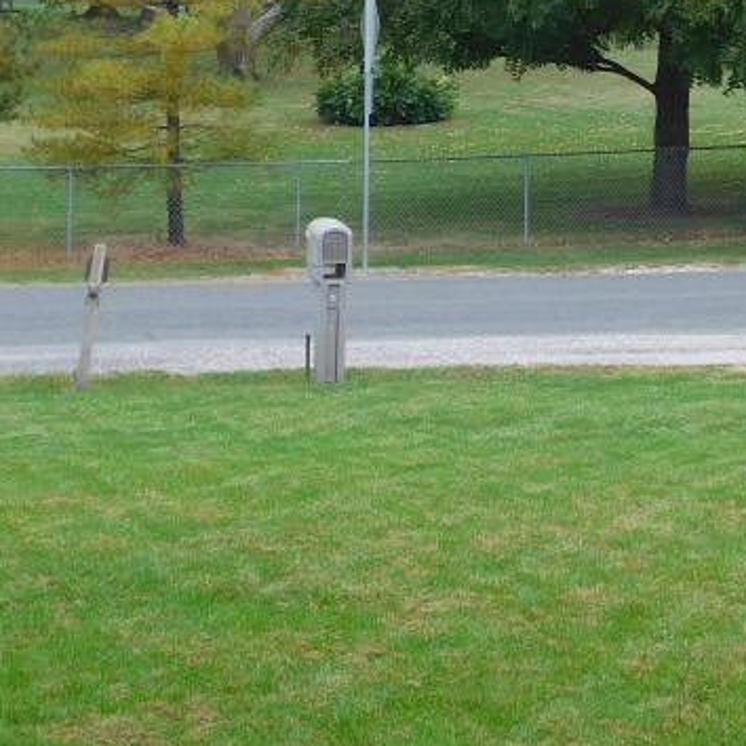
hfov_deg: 15.1
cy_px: 112
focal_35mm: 115
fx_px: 2804
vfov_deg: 15.0
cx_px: 504
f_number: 3.7
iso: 125
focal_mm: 8
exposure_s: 1/30
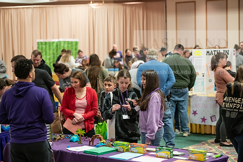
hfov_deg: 23.6
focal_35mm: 86
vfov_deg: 15.9
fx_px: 581
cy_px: 81
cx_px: 122
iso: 3200
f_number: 3.2
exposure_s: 1/200
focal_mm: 86
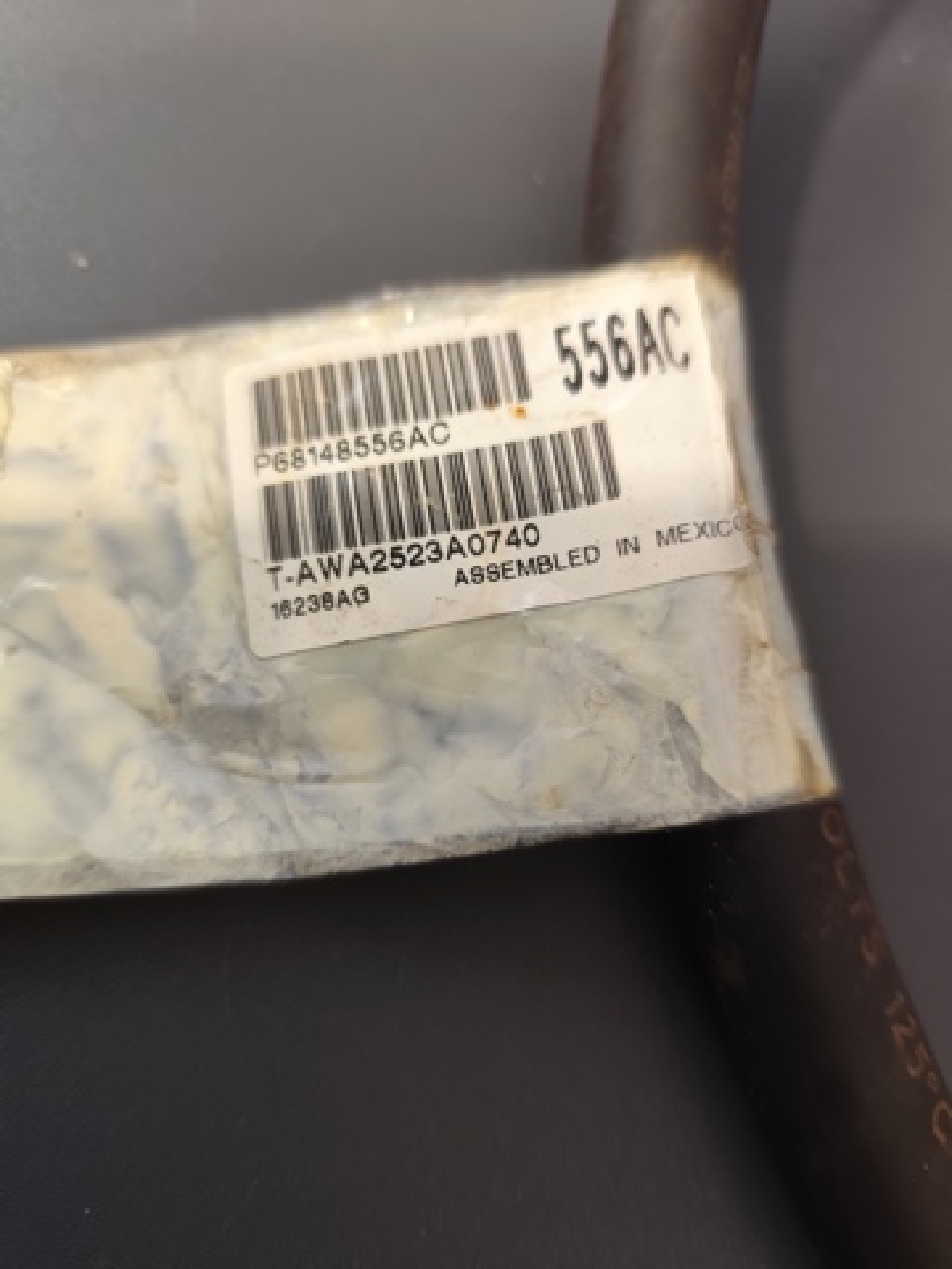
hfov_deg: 58.9
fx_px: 843
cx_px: 476
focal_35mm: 23
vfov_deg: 73.9
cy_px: 634
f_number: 1.65
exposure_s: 1/60
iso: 1000
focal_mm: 6.19
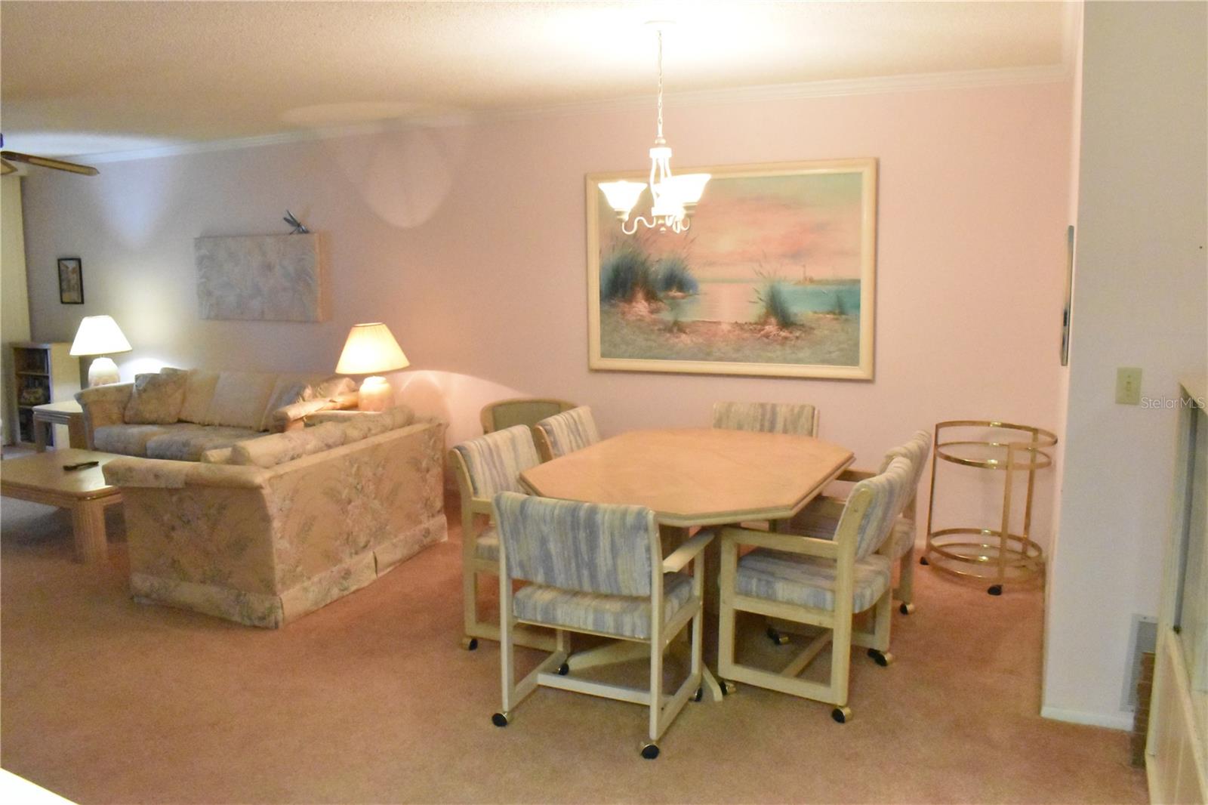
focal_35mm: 27
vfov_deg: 47.9
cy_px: 402
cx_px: 604
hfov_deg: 67.4
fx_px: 906
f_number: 13
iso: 16000
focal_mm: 18
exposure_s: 1/30
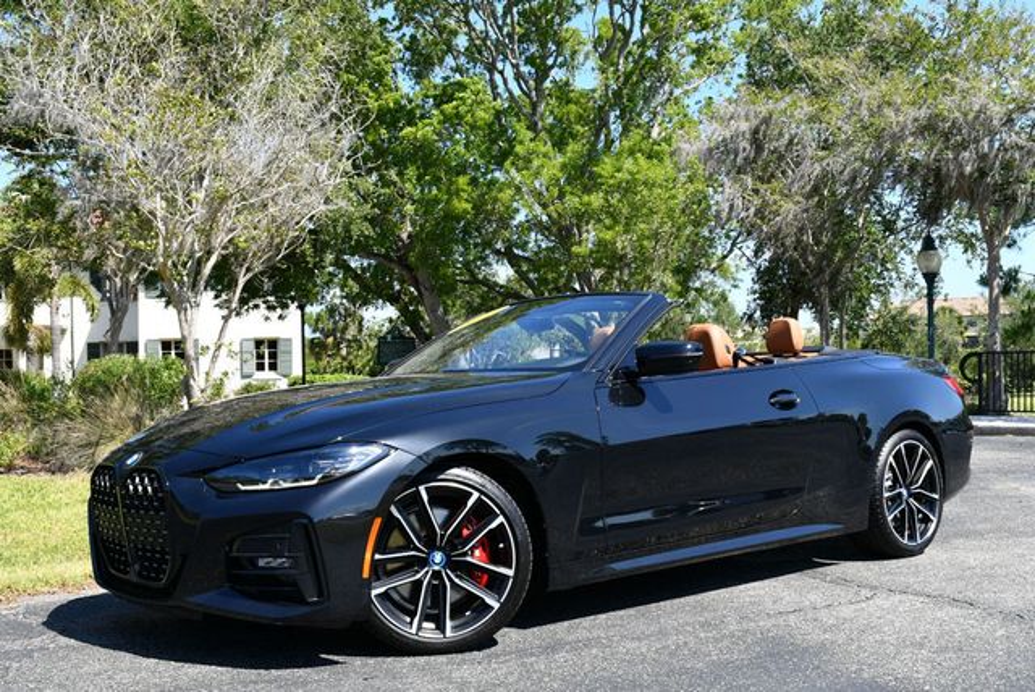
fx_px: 1266
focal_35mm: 44
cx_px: 518
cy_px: 346
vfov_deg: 30.6
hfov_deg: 44.5
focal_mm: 22
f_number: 8
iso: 160
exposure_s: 1/250
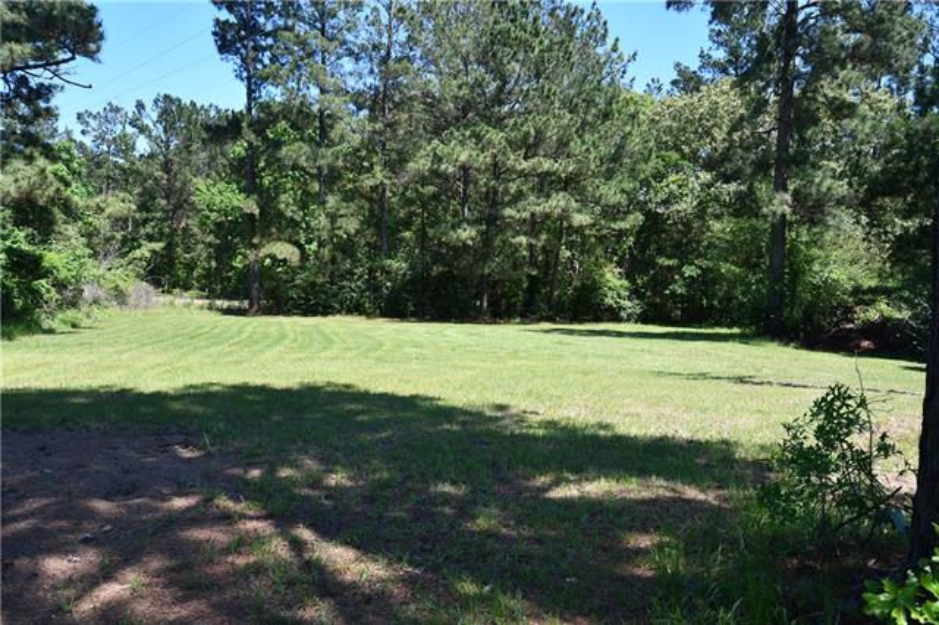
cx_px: 470
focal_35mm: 30
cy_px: 312
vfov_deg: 43.6
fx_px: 782
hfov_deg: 62.0
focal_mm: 20
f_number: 6.3
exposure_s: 1/250
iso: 200
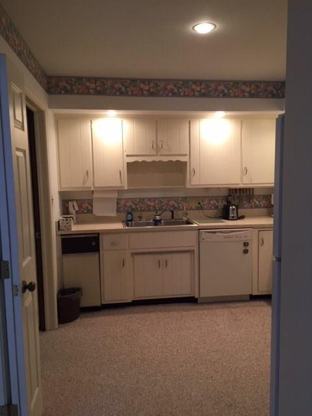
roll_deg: +3.6
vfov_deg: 61.7
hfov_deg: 48.2
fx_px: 349
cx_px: 156
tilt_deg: -5.7
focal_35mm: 29
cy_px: 208
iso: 64
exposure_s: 1/30
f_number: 2.2
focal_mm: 4.15
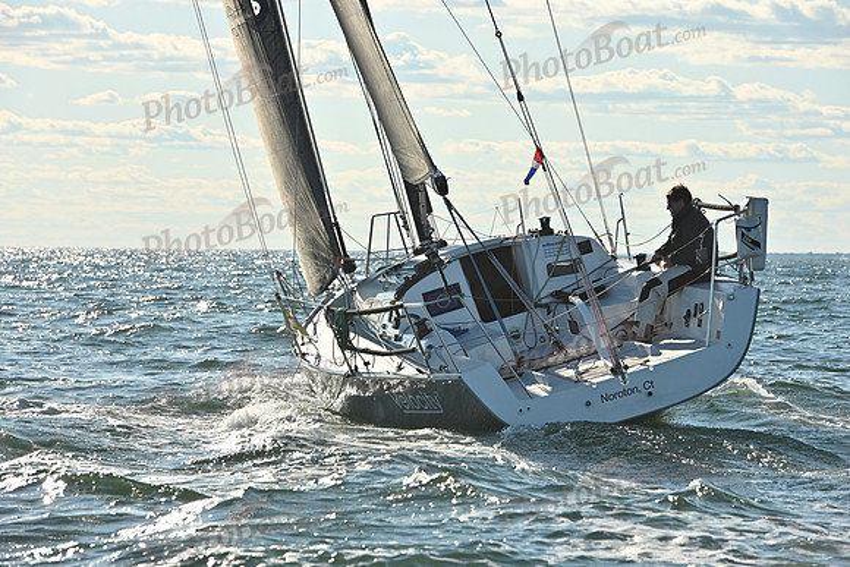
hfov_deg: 11.4
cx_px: 425
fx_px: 4251
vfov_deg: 7.6
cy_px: 284
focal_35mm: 180
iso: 320
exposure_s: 1/1250
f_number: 10
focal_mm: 180
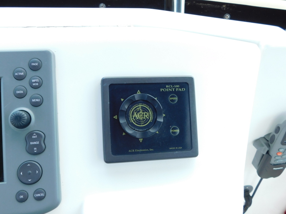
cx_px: 143
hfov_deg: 60.0
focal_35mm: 30
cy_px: 107
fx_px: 248
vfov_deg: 46.8
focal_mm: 5.3
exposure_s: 1/160
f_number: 3.2
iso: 125
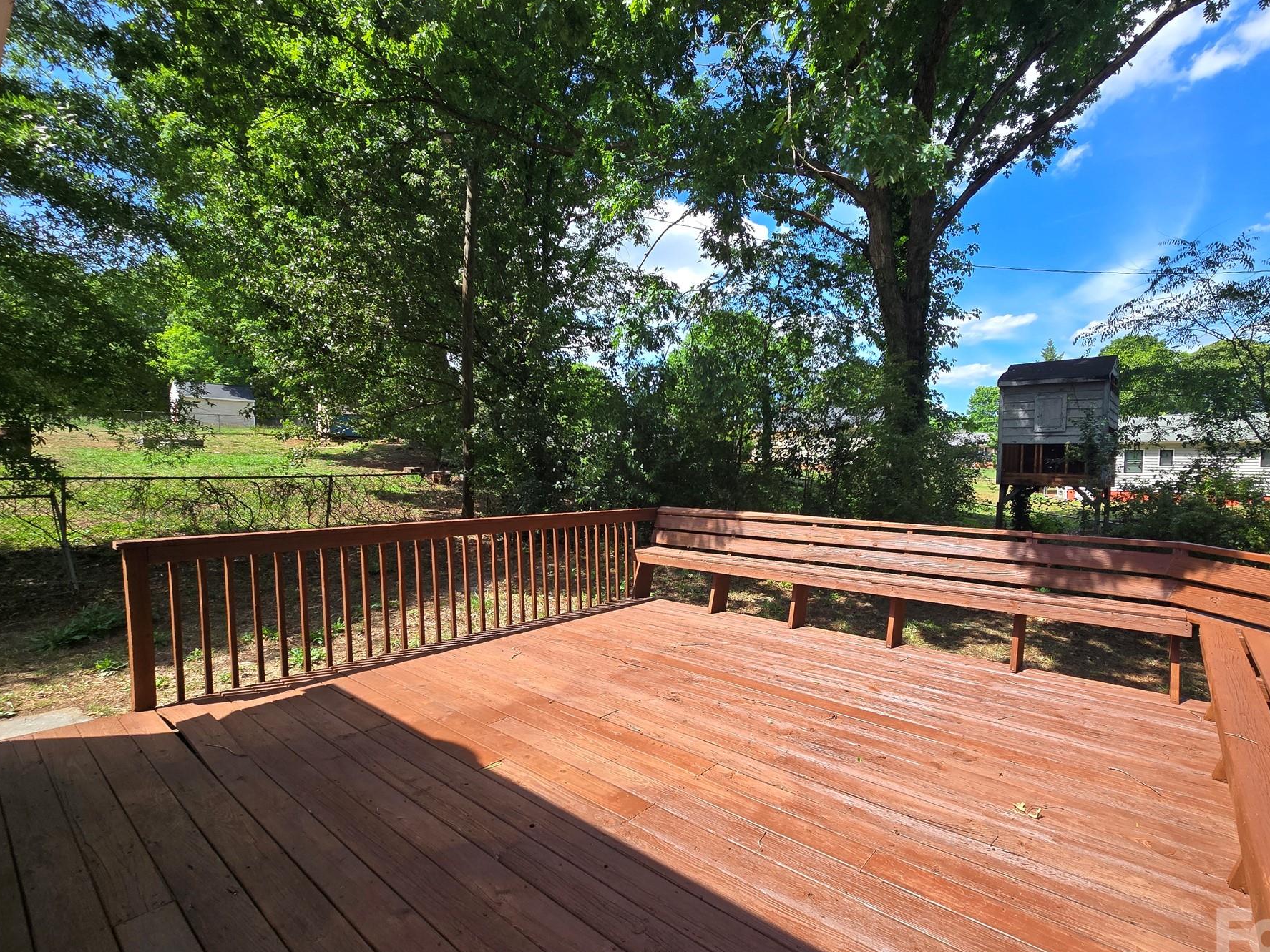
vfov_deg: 81.7
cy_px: 499
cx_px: 712
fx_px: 550
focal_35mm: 15
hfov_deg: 97.7
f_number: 2.2
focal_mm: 2.2
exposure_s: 1/1000
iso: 50
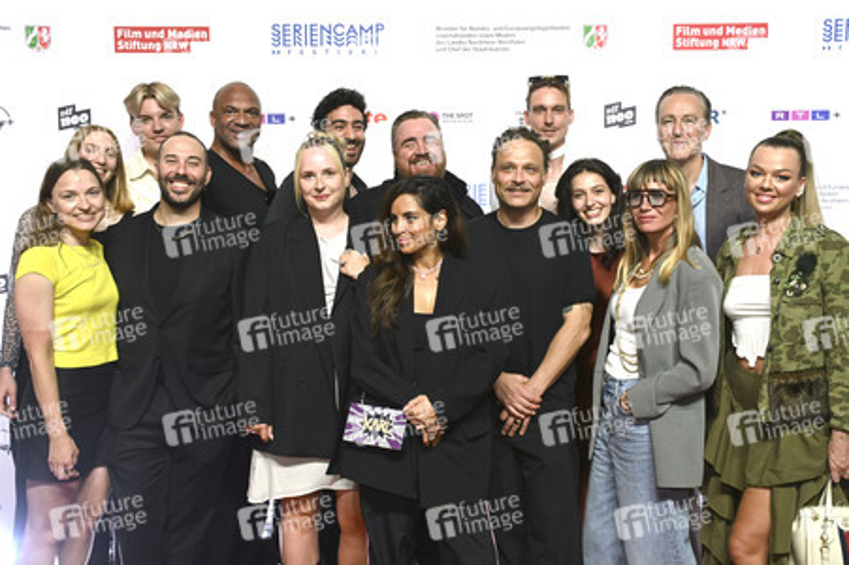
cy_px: 282
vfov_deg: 34.2
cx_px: 424
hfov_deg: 49.6
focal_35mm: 39
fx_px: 919
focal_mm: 39
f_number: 5
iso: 1600
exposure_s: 1/250
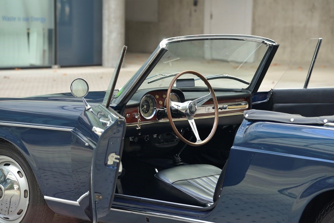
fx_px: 1114
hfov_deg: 17.1
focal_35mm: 120
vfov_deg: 11.4
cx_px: 167
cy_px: 112
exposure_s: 1/100
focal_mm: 120
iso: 320
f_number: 5
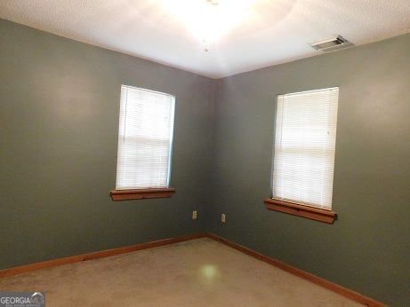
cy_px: 154
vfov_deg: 58.9
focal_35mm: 23
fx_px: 272
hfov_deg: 73.9
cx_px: 205
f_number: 3
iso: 800
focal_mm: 4
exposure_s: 1/6
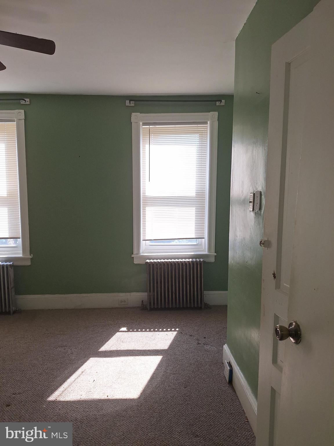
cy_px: 223
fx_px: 296
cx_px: 167
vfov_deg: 73.9
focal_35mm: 23
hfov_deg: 58.9
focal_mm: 5.54
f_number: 1.8
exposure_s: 1/377
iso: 25
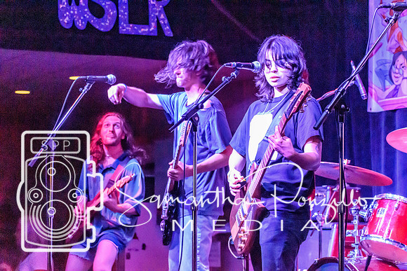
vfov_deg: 13.0
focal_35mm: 105
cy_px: 136
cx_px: 204
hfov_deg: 19.5
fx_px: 1187
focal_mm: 70
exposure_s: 1/125
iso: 12800
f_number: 4.5
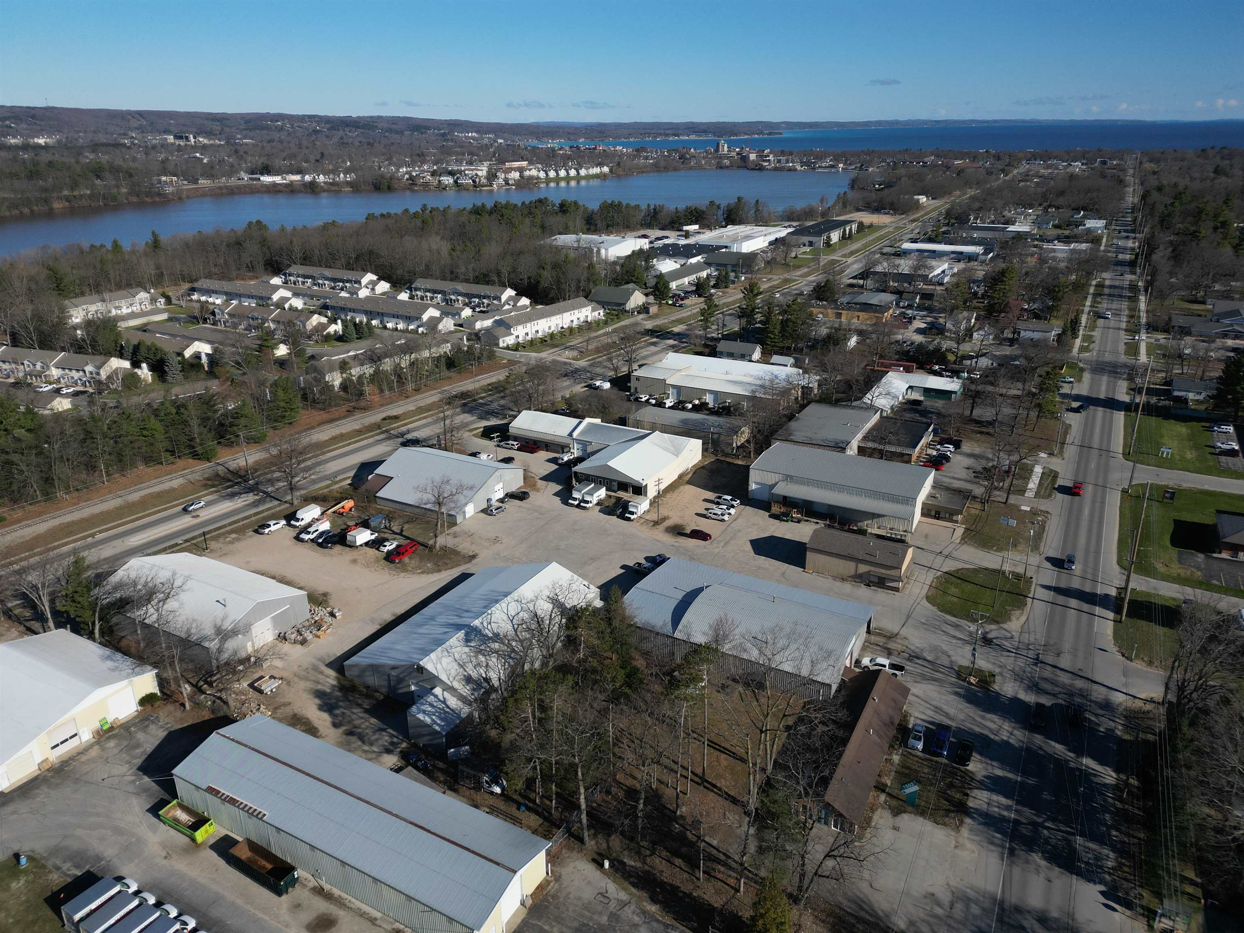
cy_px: 466
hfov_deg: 71.6
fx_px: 862
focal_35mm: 24
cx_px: 622
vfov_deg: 56.8
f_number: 1.7
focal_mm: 6.72
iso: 120
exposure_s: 1/250
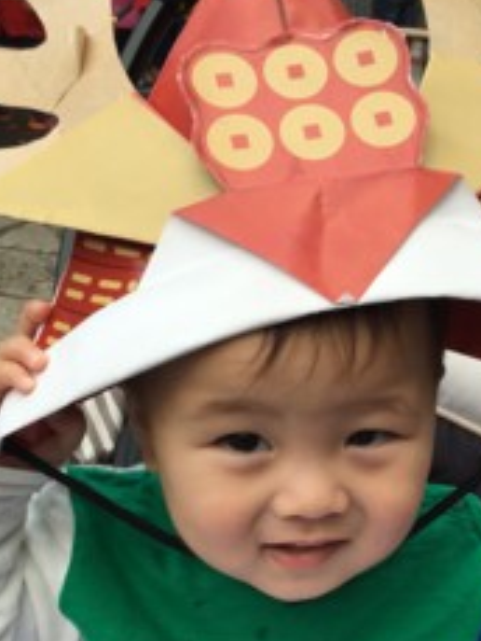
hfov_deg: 25.5
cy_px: 543
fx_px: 1055
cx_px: 322
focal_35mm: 57
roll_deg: -2.8
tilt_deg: -27.0
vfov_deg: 32.5
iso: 25
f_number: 2.2
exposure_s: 1/259
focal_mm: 4.15
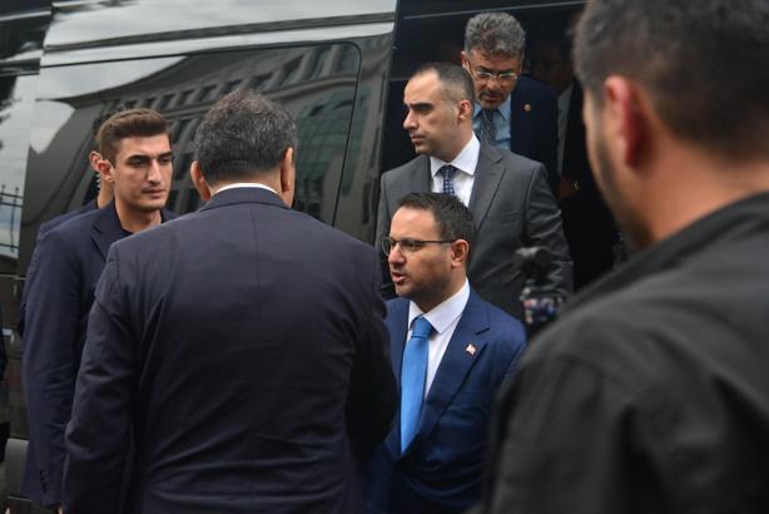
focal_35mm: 56
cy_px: 257
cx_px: 384
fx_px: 1197
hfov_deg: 35.6
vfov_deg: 24.2
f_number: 5.6
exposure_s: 1/800
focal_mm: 56
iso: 1000
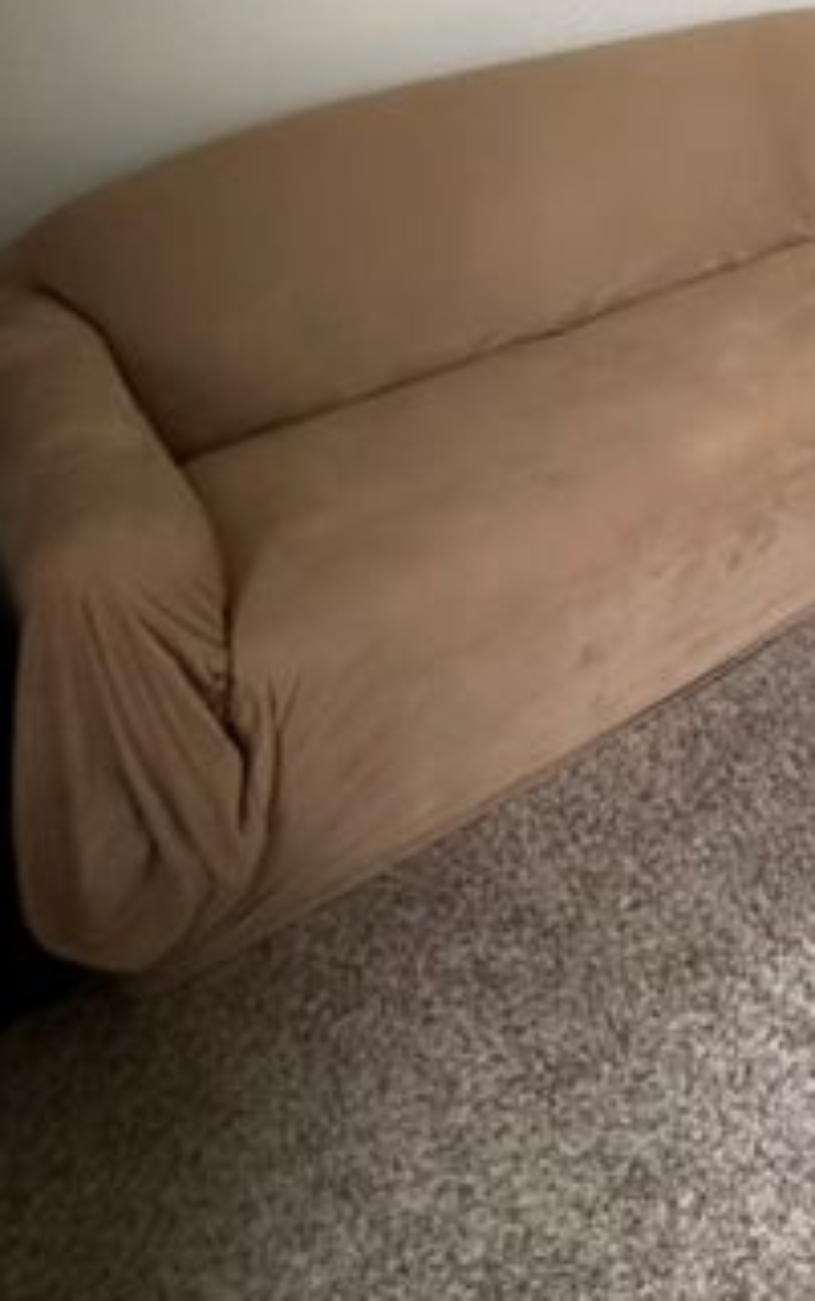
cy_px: -109
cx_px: 1196
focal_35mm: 37
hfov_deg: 26.1
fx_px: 1313
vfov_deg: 42.3
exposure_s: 1/120
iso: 200
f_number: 2.2
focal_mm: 2.22
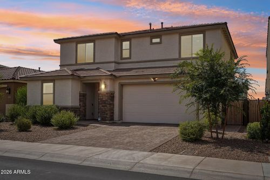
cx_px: 135
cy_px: 90
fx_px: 262
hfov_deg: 54.5
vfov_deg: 37.8
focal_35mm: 35
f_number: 8
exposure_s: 1/1250
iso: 400
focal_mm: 35
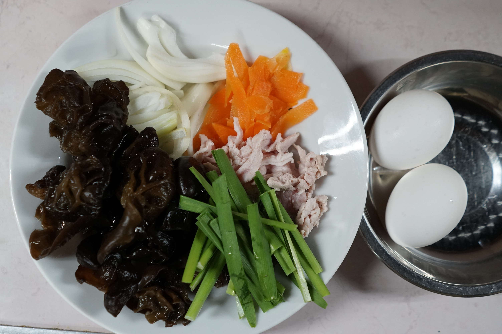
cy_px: 167
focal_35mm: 42
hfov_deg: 46.4
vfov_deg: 31.8
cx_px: 251
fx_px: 585
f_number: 3.5
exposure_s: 1/160
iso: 1250
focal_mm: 28
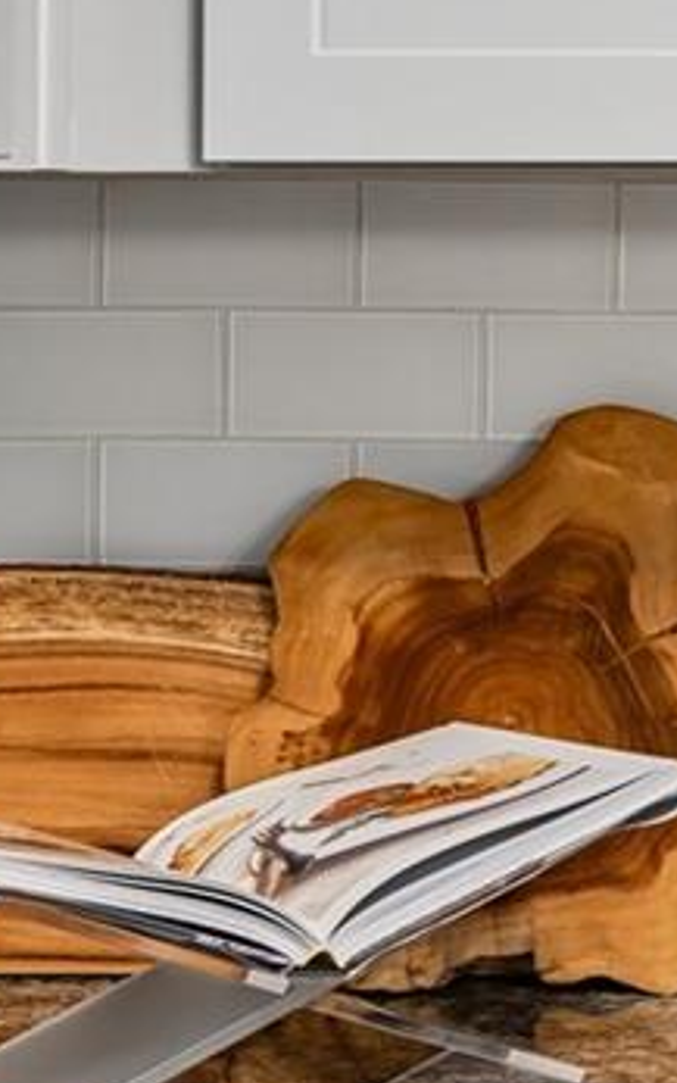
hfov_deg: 7.6
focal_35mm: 141
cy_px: 147
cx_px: 2302
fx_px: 4161
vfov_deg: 14.7
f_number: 8
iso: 400
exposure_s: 1/2
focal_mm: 30
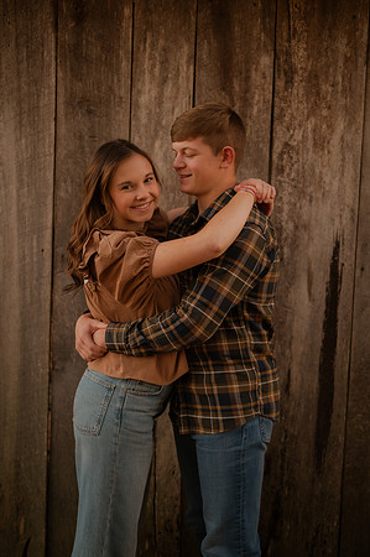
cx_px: 185
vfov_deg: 39.6
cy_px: 278
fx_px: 773
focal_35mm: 50
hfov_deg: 26.9
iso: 250
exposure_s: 1/125
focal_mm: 50
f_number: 1.8
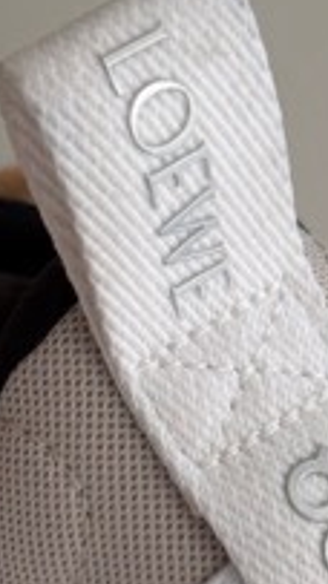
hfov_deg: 10.8
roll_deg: -0.9
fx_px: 1703
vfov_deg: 19.1
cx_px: -46
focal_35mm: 110
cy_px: 542
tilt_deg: -10.6
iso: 160
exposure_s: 1/121
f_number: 1.78
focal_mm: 6.76
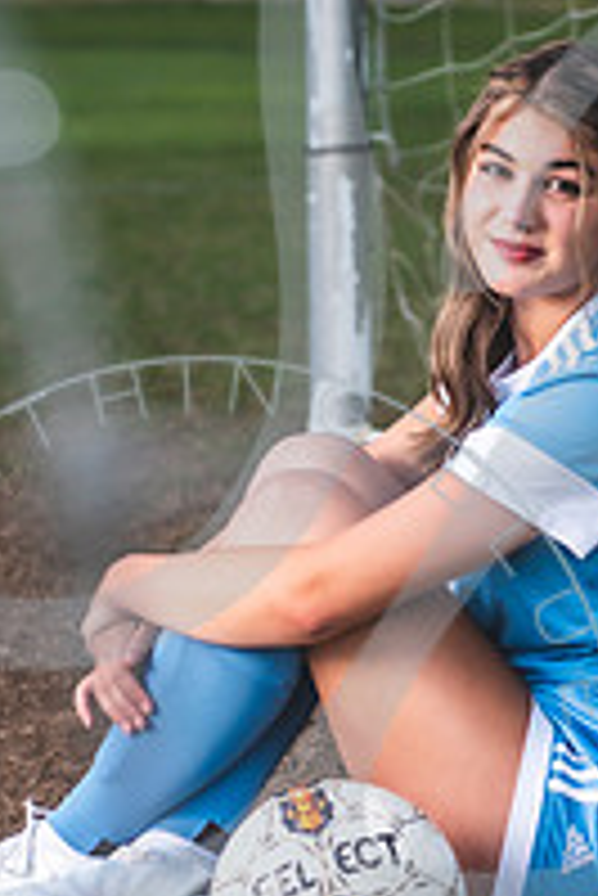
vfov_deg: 13.0
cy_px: 432
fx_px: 3930
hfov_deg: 8.7
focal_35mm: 158
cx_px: 409
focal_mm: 70
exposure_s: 1/200
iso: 100
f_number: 2.8
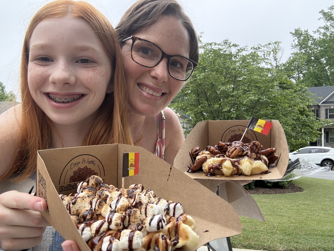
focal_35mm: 23
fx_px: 222
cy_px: 126
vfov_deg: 58.9
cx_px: 167
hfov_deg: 73.9
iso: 80
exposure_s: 1/91
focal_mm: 2.69
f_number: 1.9
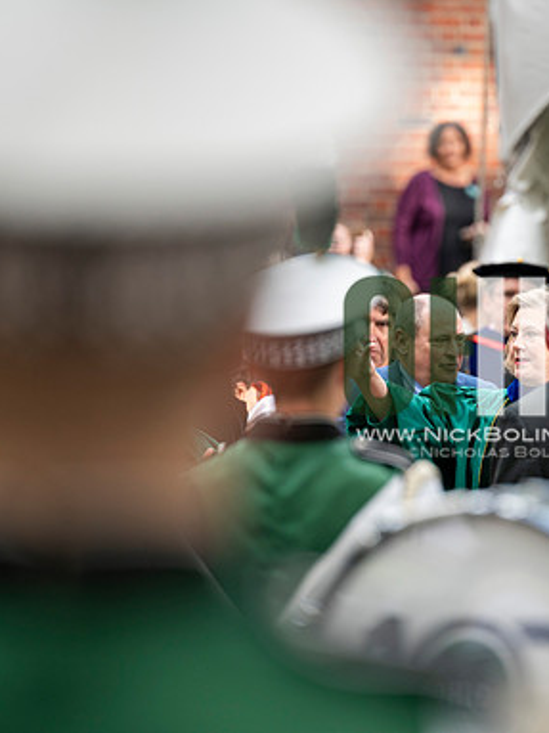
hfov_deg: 5.1
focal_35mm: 291
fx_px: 6157
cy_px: 366
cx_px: 488
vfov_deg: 6.8
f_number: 2.8
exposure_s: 1/1000
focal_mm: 200
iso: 800
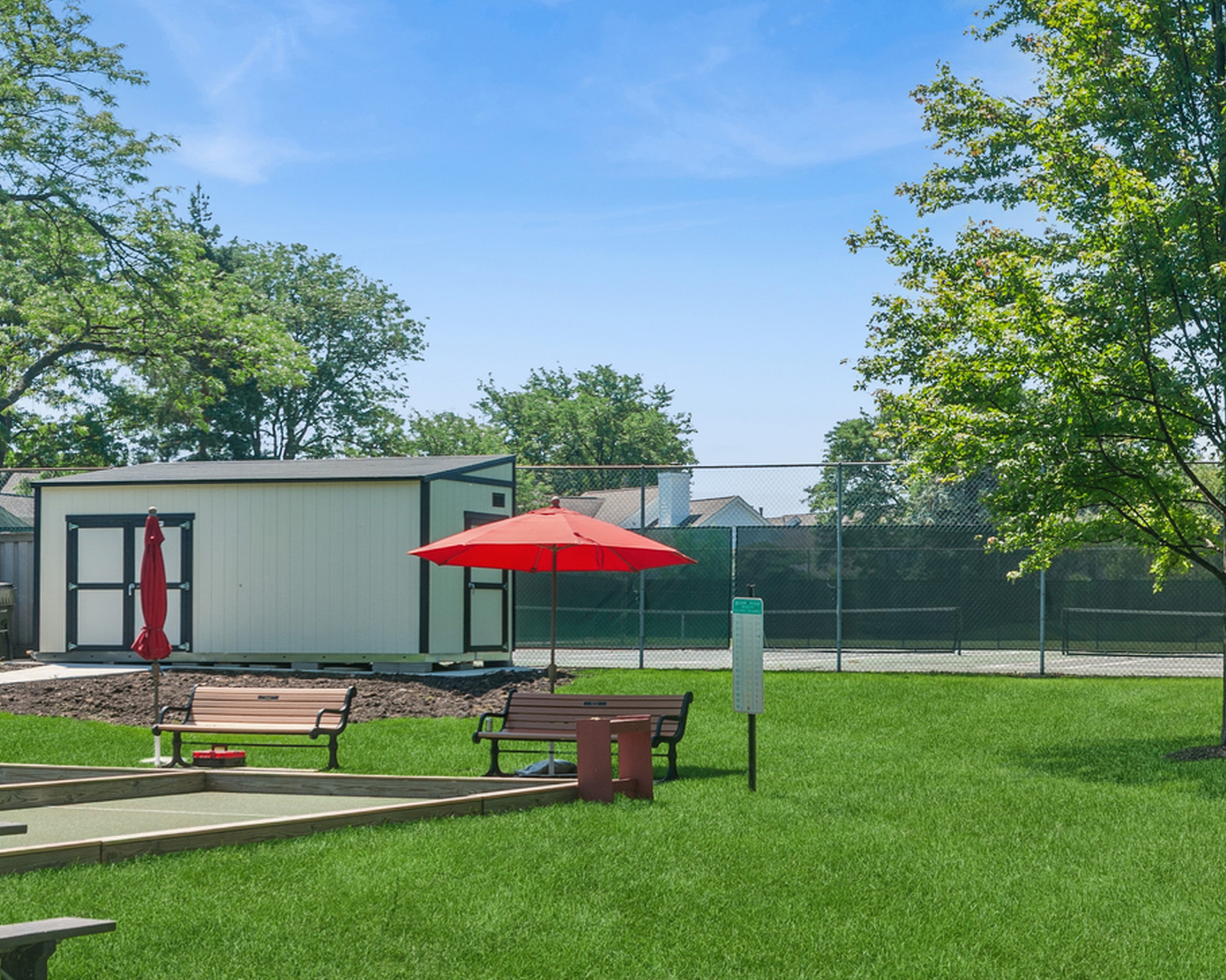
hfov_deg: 27.8
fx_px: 2431
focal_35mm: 67
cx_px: 968
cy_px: 442
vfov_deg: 22.8
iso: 400
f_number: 8
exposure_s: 1/400
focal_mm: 40
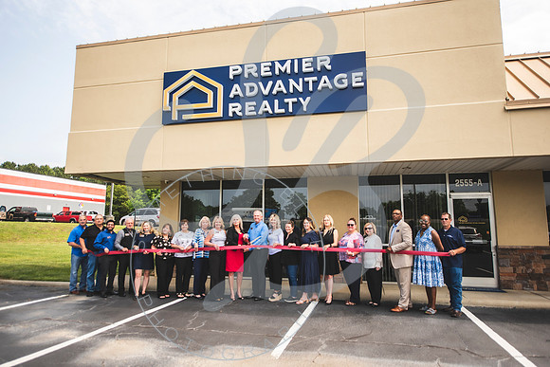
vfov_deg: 53.0
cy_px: 184
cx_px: 275
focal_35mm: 24
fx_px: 368
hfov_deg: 73.6
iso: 100
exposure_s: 1/800
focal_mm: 24
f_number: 2.8
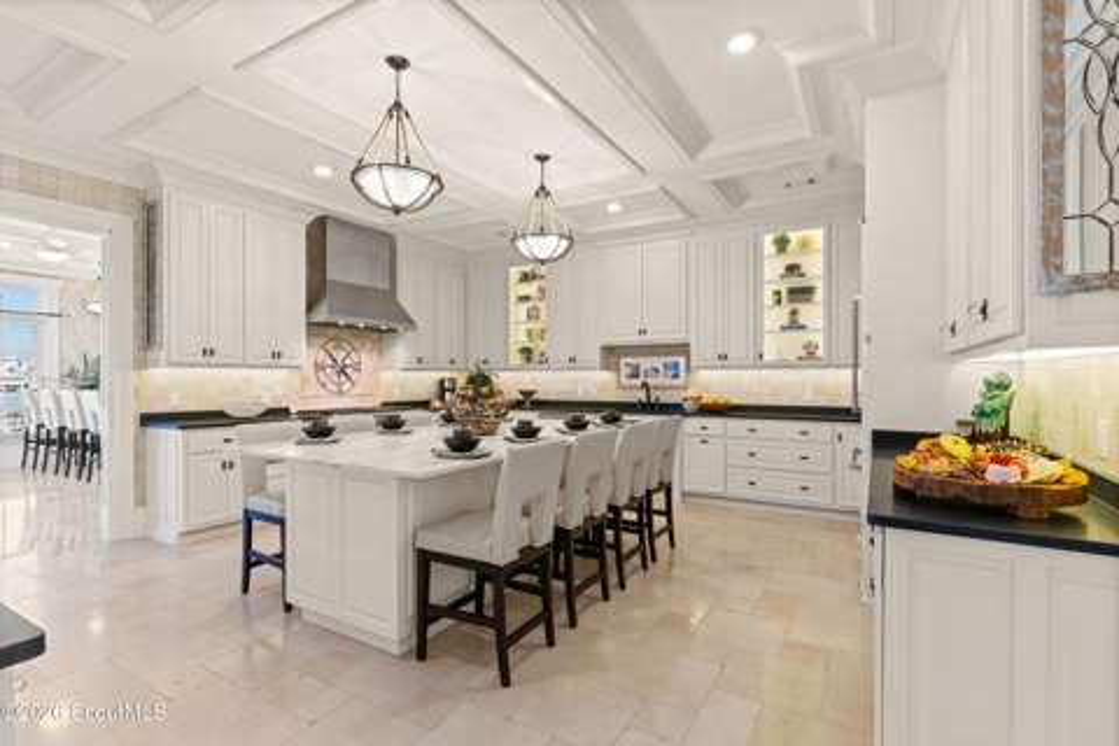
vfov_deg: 67.4
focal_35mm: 18
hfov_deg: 90.0
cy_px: 373
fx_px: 559
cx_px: 560
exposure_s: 1/2.5
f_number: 9
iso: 200
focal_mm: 18
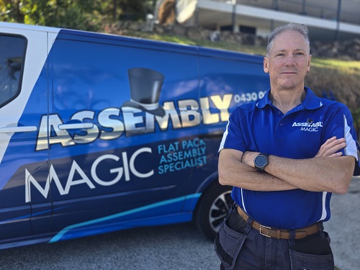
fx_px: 239
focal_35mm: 23
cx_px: 180
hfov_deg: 73.9
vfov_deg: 58.9
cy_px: 135
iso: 12
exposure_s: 1/117
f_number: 1.7
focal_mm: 6.3
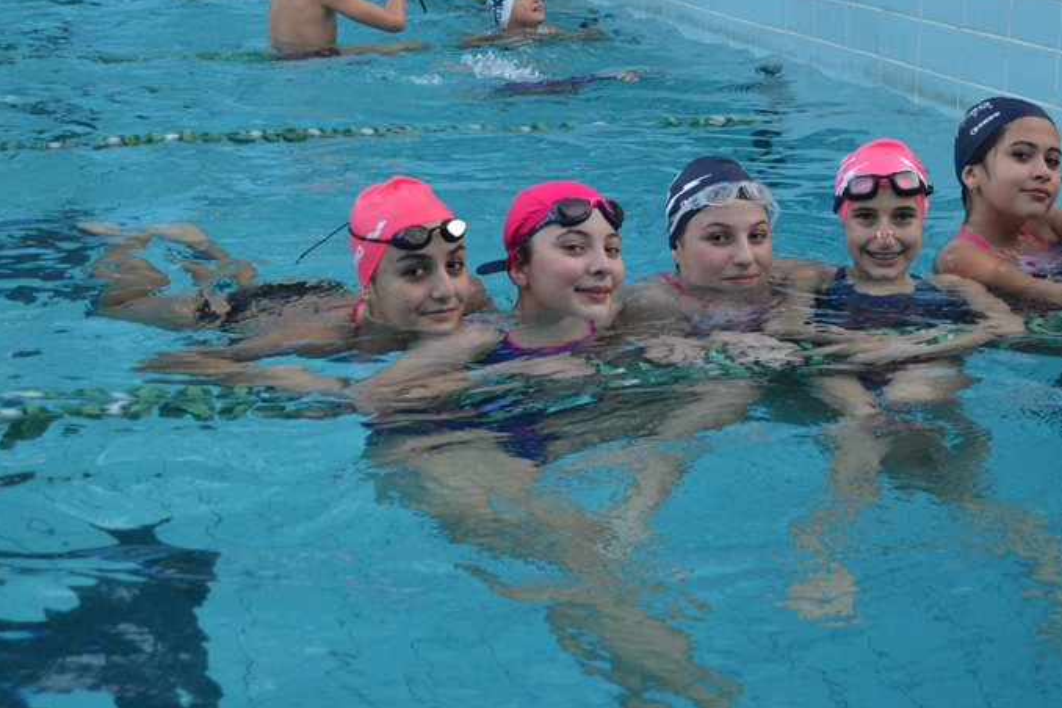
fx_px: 2006
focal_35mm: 68
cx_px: 672
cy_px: 319
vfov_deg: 20.0
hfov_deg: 29.5
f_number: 4.5
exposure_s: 1/500
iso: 1250
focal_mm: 30
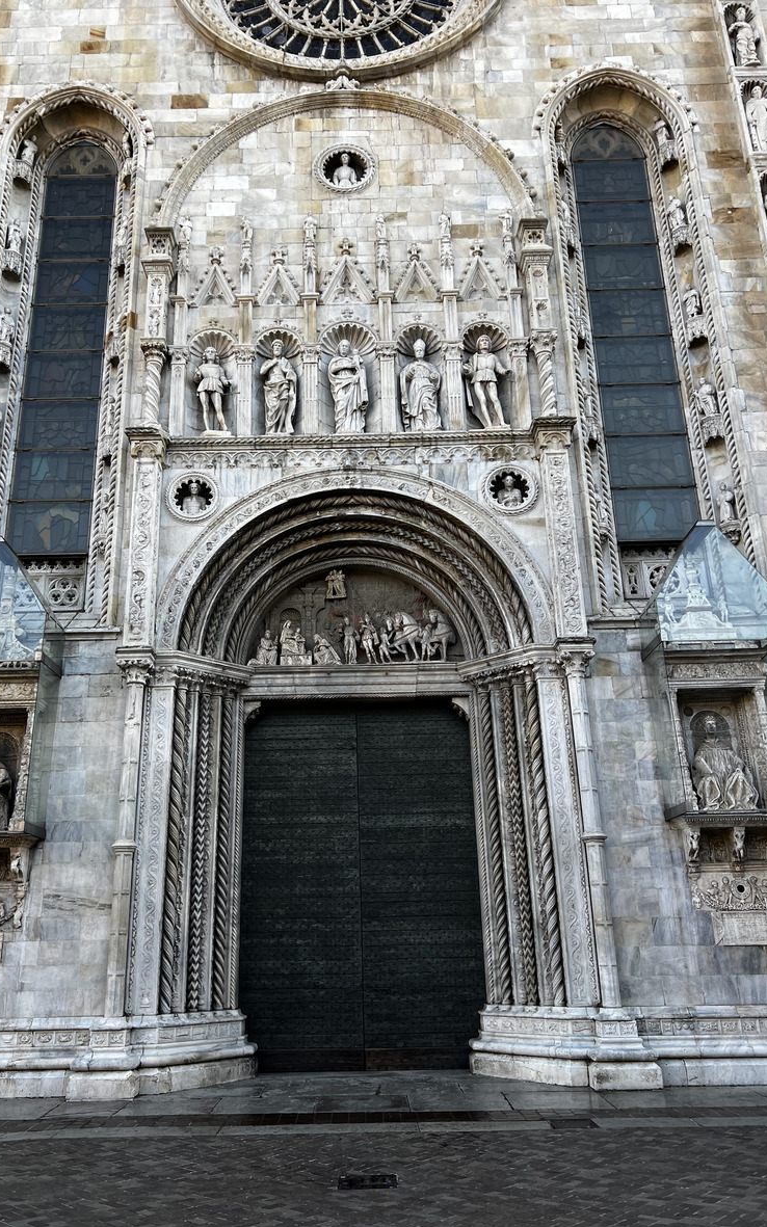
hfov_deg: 44.5
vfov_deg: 66.5
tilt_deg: +20.6
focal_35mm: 28
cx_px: 342
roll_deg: +0.8
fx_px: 937
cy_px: 607
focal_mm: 5.7
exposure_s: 1/495
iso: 50
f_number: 1.5
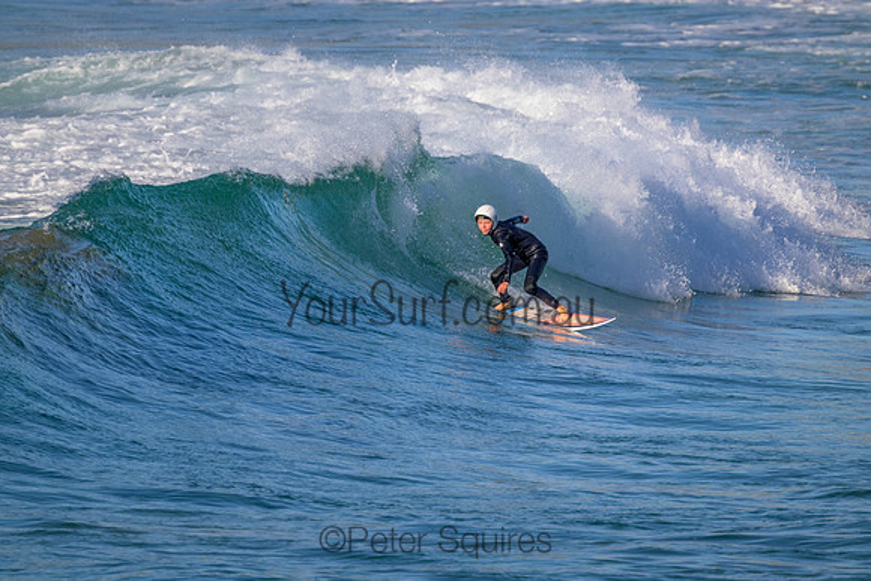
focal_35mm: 800
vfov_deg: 1.7
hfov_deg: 2.6
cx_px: 436
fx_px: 19359
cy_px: 290
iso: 1250
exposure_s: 1/2000
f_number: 11
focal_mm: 800
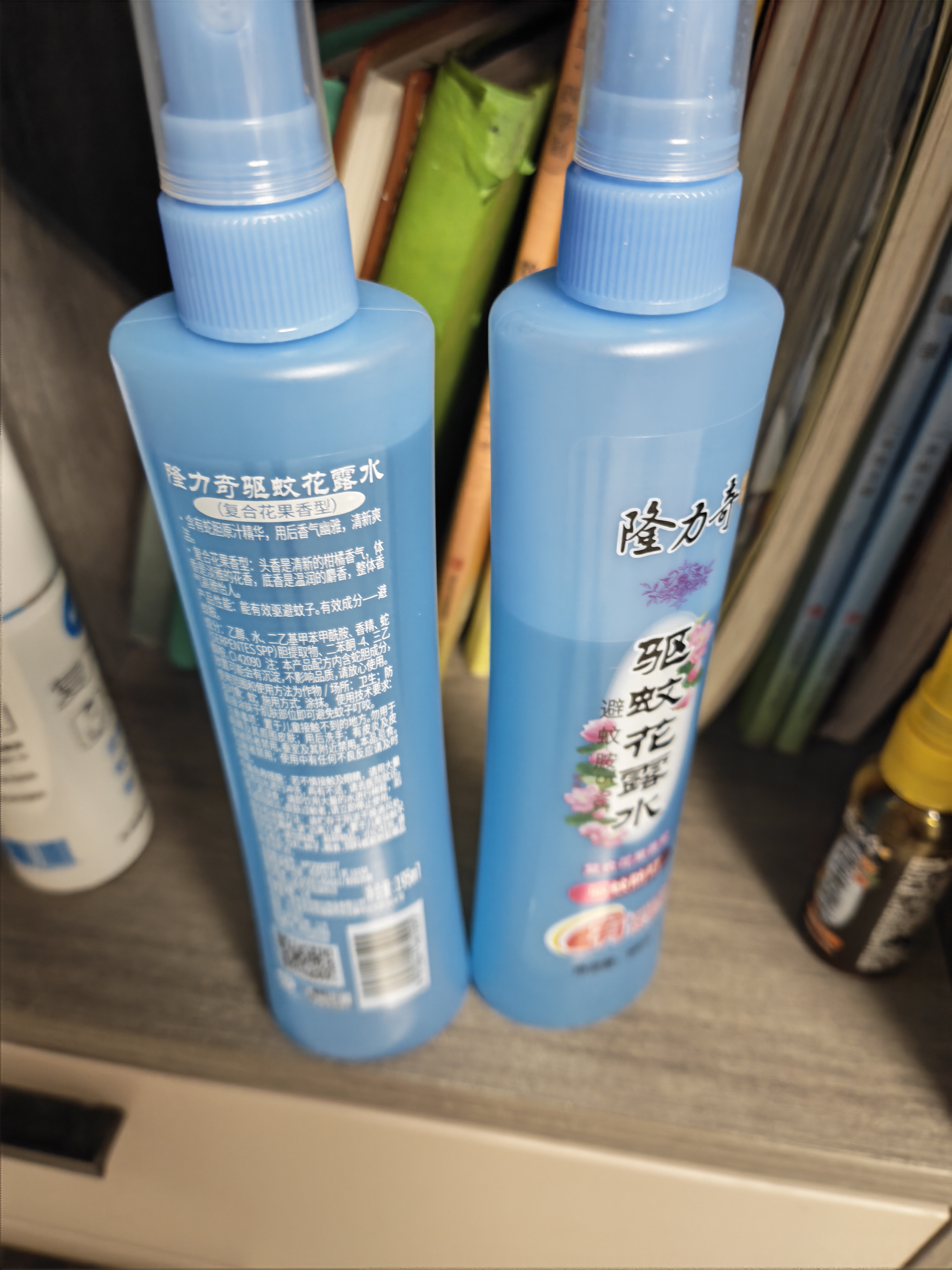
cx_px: 476
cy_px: 635
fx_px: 880
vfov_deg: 71.6
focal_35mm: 24
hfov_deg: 56.8
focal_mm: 5.52
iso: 1000
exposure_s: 1/30
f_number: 1.9
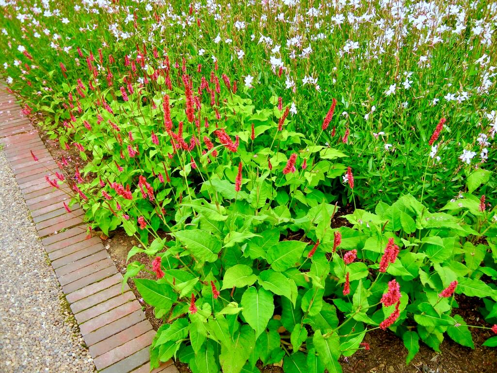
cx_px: 248
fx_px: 431
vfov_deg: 46.8
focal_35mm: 30
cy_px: 186
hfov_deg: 60.0
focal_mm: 5.4
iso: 160
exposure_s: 1/170
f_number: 3.5
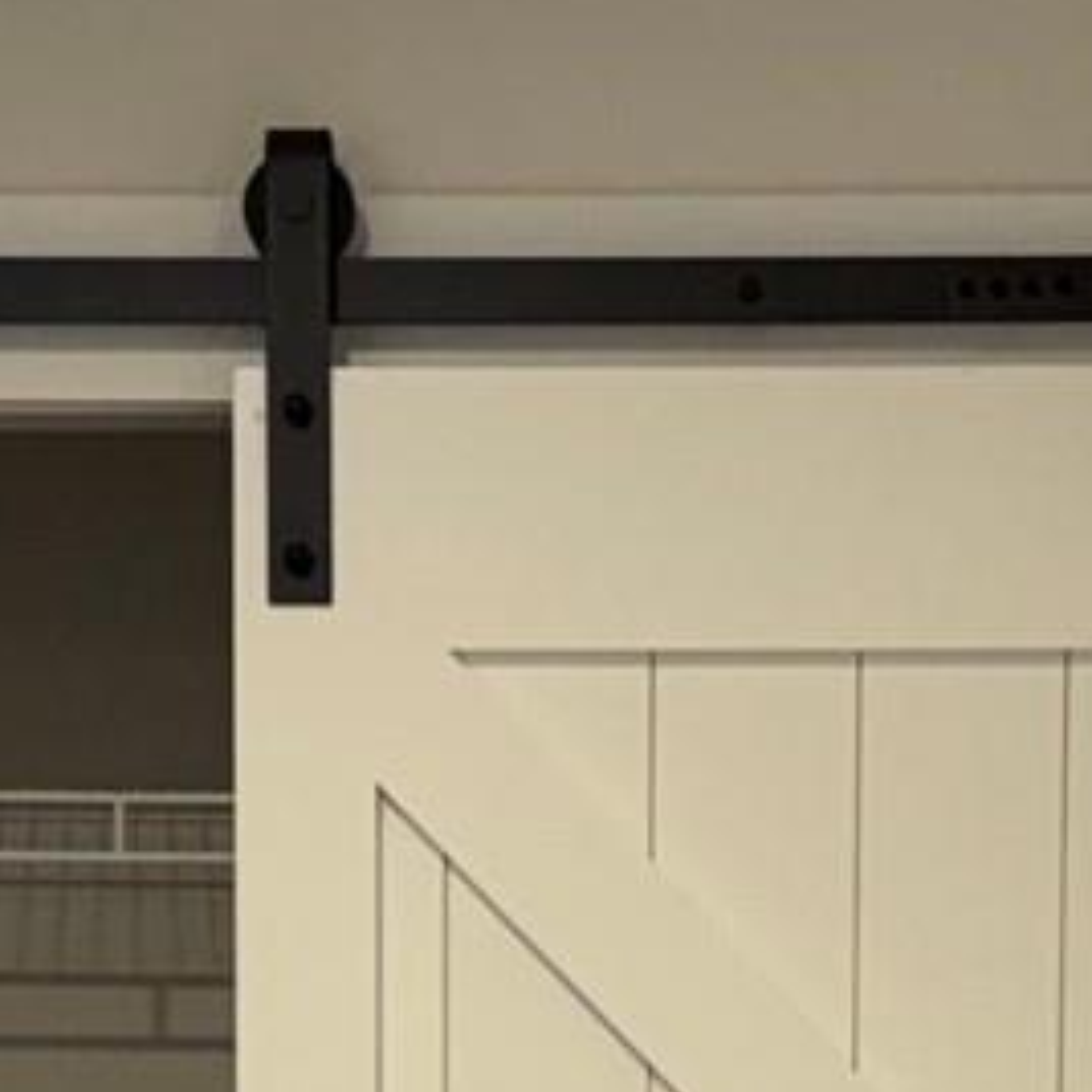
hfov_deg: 10.8
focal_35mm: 162
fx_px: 5782
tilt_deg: -5.7
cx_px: 505
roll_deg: +0.2
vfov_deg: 10.4
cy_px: 1732
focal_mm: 6.76
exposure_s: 1/120
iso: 160
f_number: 1.78
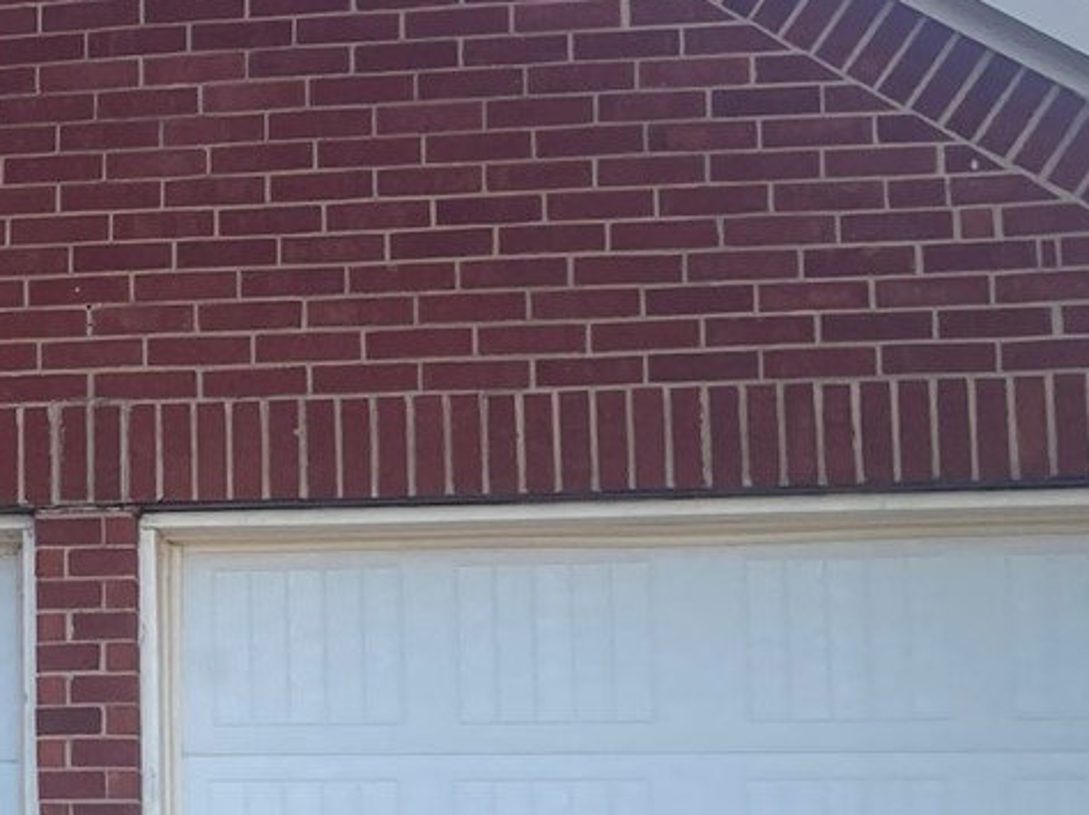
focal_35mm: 121
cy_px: 542
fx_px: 3805
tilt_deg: +10.0
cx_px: -760
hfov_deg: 14.6
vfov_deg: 12.2
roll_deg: -2.2
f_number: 1.8
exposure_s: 1/292
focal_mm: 3.99
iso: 20
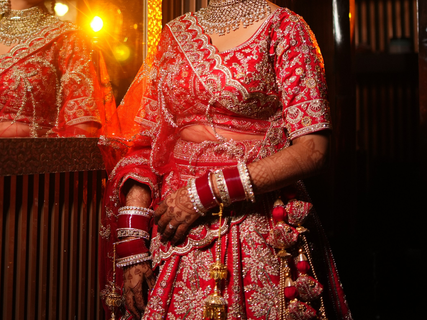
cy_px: 43
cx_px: 118
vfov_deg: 21.8
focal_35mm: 66
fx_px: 814
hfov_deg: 29.0
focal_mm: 35
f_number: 1.4
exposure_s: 1/250
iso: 800
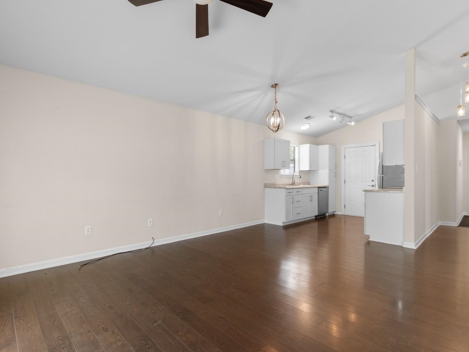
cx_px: 223
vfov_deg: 74.7
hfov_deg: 91.0
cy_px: 172
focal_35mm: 17
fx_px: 230
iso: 100
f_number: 4.5
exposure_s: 1/5
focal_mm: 10
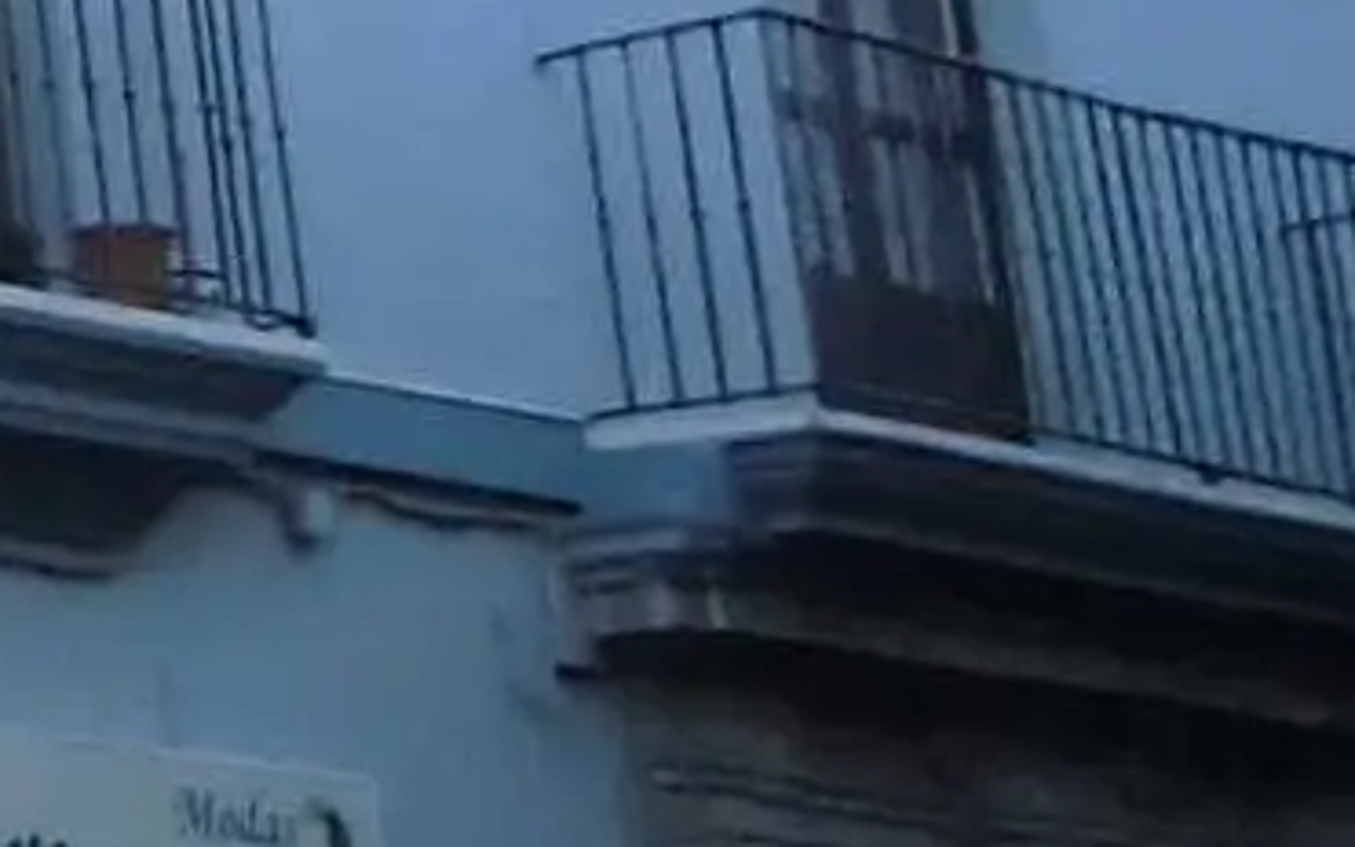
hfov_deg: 8.9
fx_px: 7017
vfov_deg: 6.9
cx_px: -2743
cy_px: -219
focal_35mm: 190
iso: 200
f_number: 3.2
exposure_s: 1/60
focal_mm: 4.6
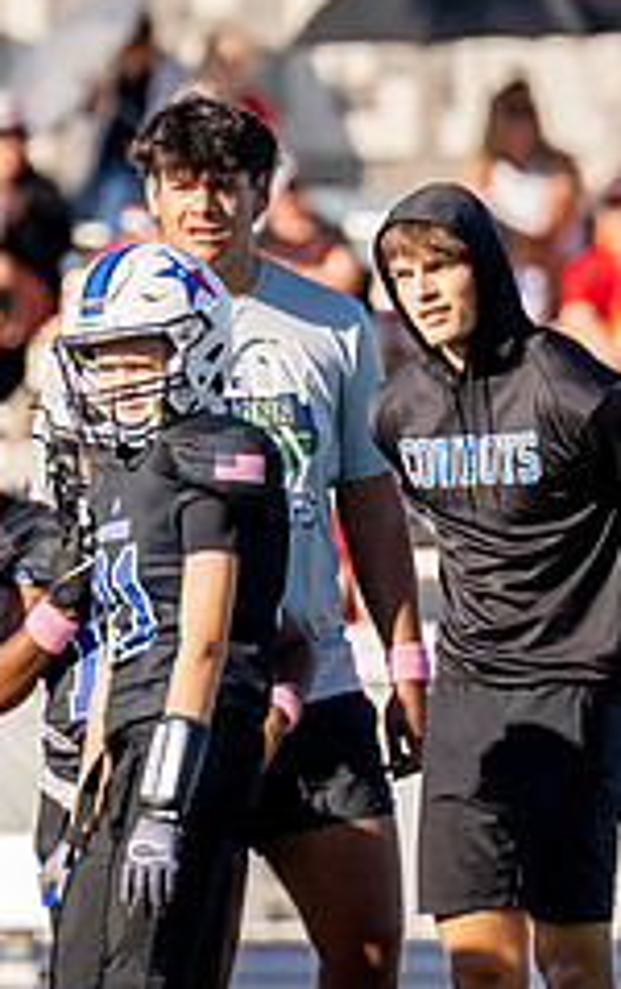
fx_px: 25756
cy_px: 530
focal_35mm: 954
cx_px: 465
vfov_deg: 2.2
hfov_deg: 1.4
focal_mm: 200
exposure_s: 1/5000
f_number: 2.8
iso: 250
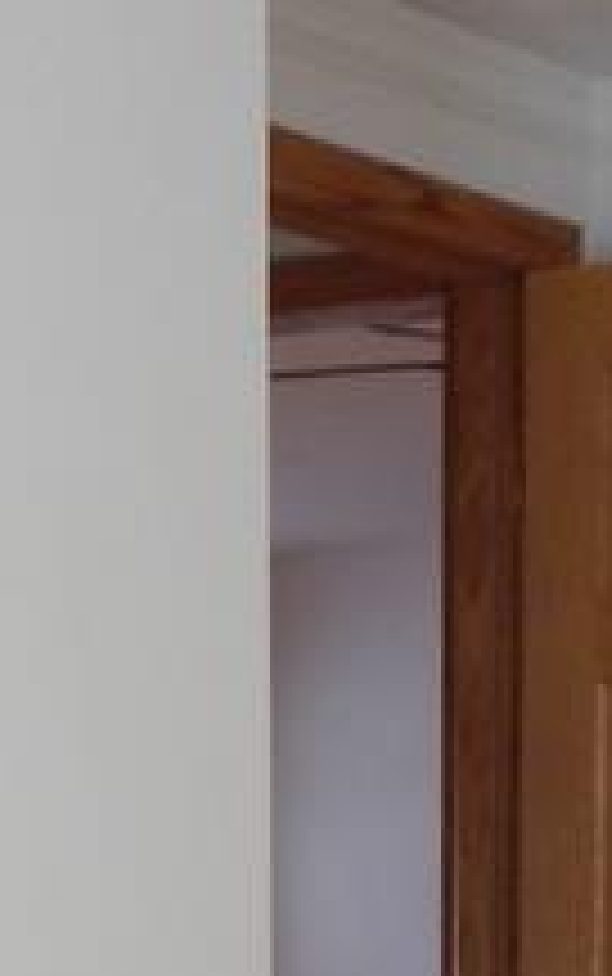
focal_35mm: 110
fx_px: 2930
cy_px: 1511
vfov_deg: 16.9
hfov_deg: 11.6
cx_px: 783
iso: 180
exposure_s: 1/30
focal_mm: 4
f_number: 3
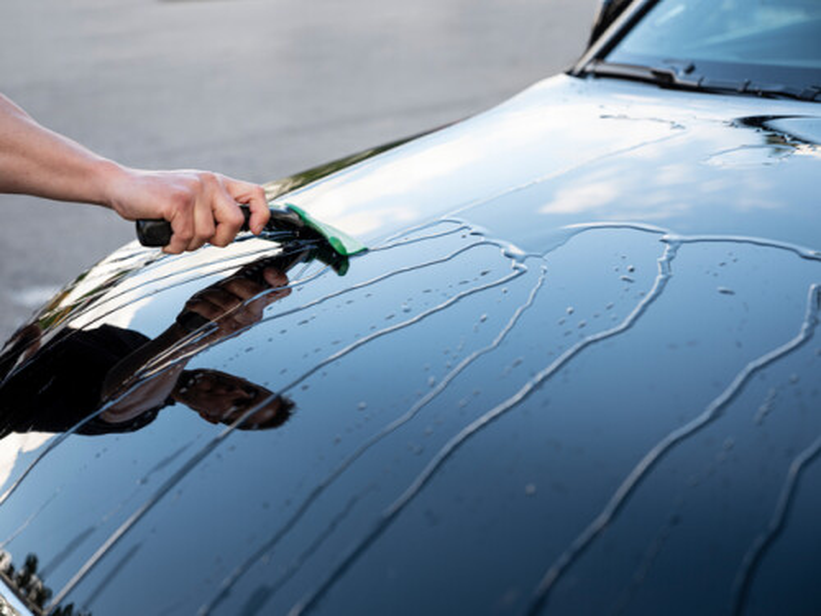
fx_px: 1210
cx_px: 410
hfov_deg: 37.5
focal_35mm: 51
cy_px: 308
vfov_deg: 28.6
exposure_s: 1/250
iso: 200
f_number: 4
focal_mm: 64
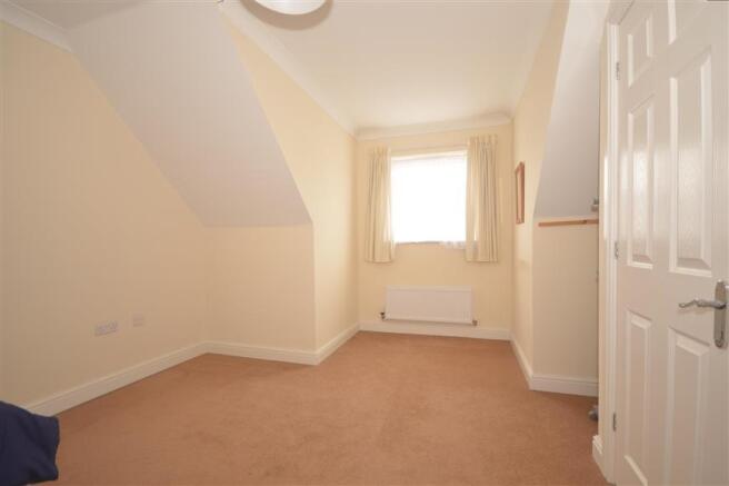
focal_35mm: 15
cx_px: 364
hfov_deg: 100.4
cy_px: 243
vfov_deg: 77.3
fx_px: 304
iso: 100
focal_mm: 10
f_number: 4
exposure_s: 1/4
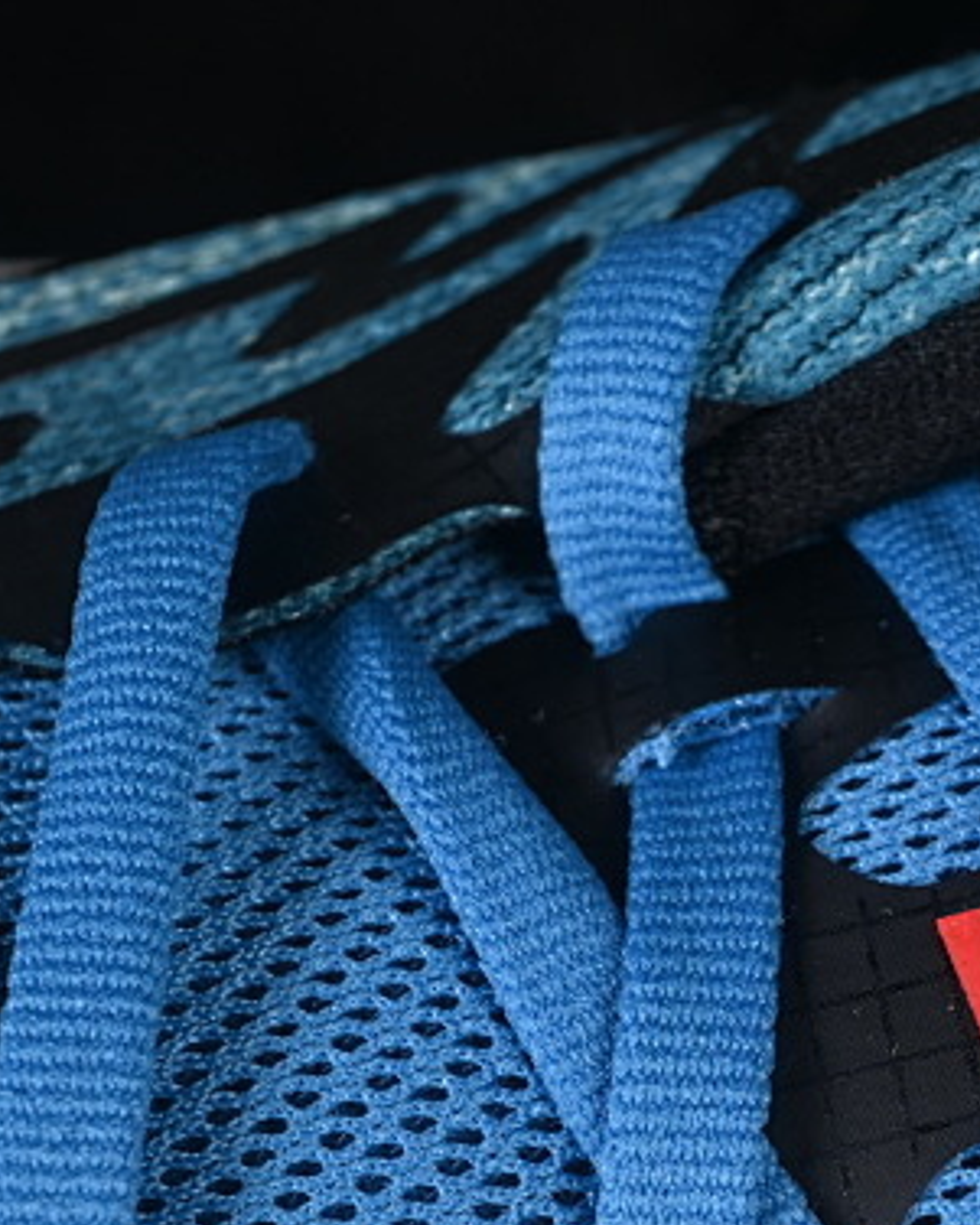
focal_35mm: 202
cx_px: 967
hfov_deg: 7.6
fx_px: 7321
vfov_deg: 9.5
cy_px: 1013
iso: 160
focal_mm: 50
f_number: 7.1
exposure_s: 1/80
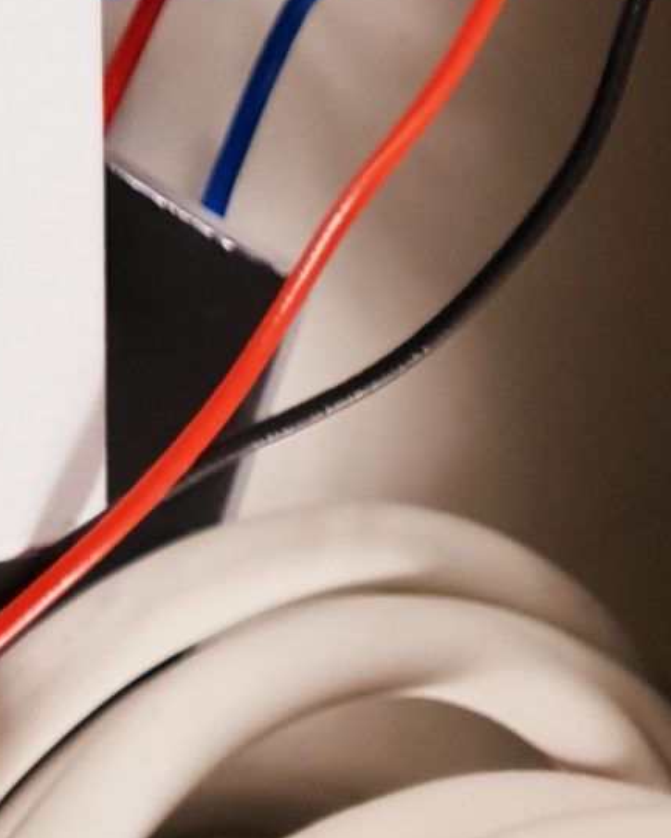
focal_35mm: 120
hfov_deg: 11.7
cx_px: -617
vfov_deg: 14.0
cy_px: -742
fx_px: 2978
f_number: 2.4
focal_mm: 4.3
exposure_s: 1/50
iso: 80
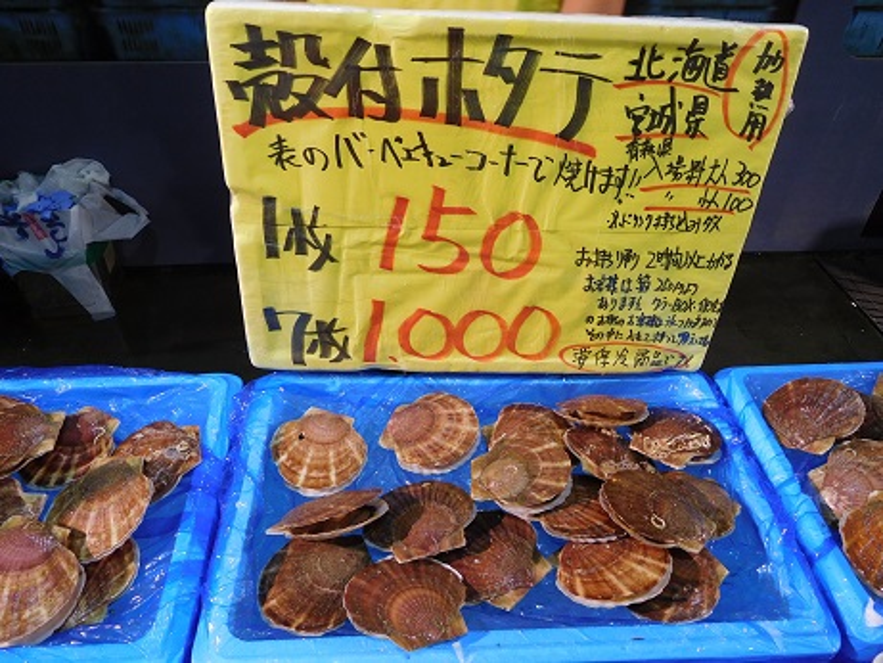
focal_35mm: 25
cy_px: 332
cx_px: 442
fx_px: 638
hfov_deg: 69.4
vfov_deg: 54.9
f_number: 3.4
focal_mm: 4.5
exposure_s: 1/30
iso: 125
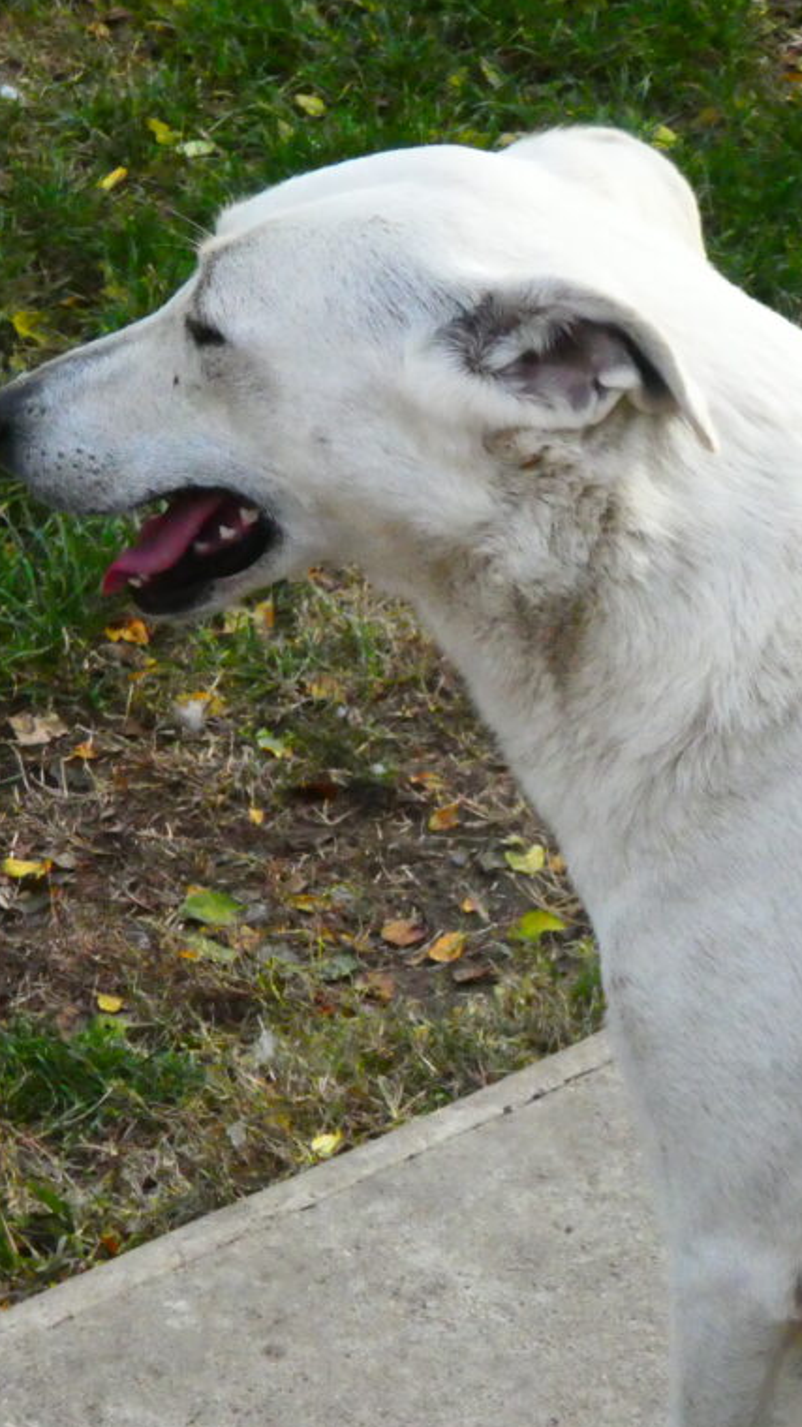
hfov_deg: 10.4
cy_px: 717
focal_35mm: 116
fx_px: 4389
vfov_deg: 18.5
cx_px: 609
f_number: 5.6
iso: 1250
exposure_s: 1/1300
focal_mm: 14.1
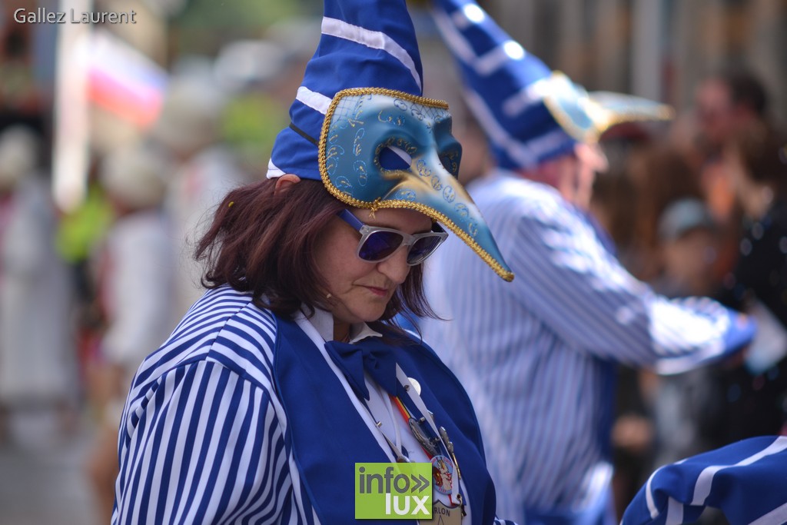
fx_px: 4919
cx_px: 394
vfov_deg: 6.1
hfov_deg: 9.1
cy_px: 262
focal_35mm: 225
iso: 100
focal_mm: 150
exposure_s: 1/500
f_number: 2.8
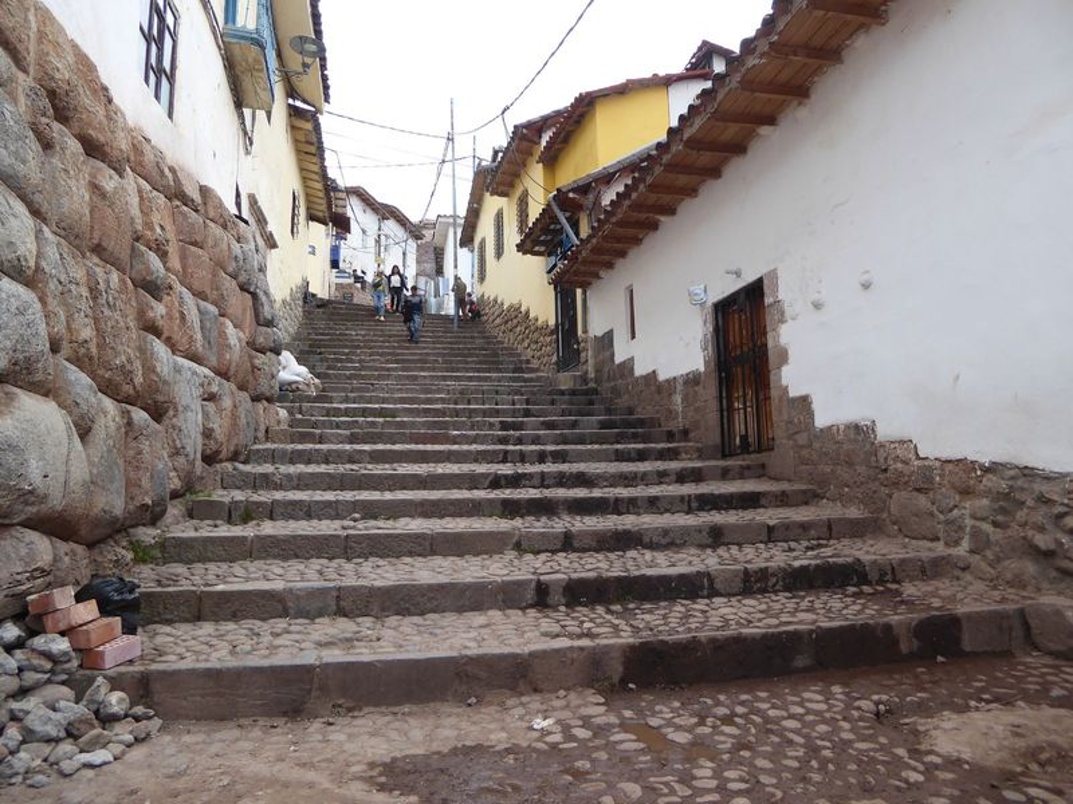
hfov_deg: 69.4
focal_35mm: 25
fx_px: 775
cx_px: 536
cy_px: 402
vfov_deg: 54.9
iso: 80
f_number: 3.3
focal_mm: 4.3
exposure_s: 1/250
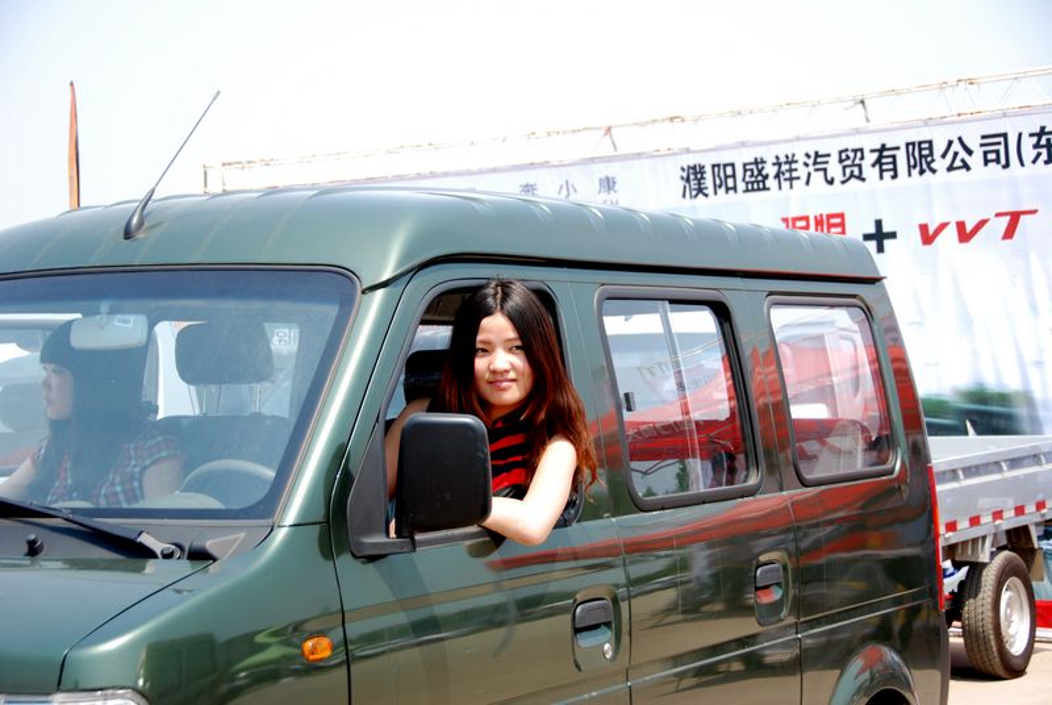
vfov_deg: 19.8
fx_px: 2019
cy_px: 352
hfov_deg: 29.2
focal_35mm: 69
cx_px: 526
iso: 100
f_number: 5
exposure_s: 1/200
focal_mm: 46
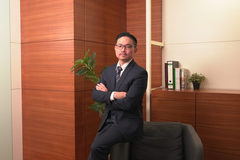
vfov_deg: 36.9
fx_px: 240
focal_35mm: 36
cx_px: 120
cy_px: 80
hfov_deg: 53.1
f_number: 2.8
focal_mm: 24
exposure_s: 1/100
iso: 500
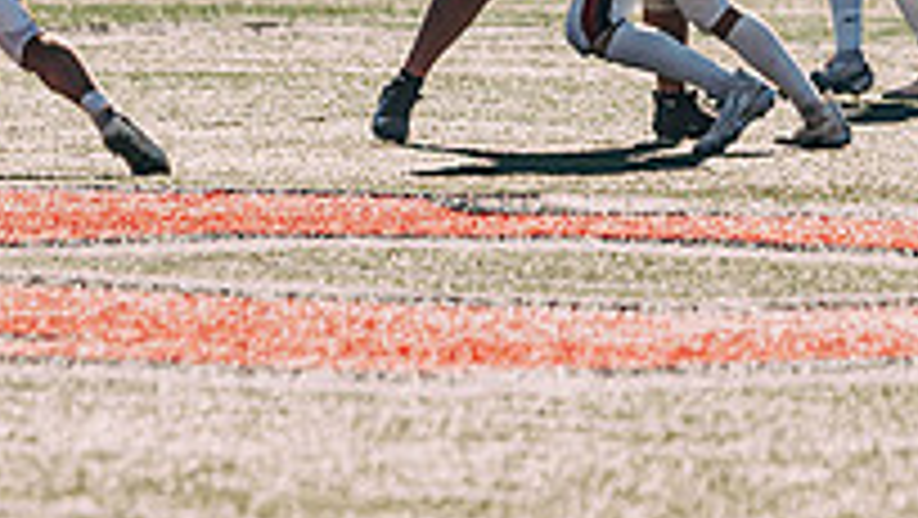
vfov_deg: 1.7
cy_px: -241
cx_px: 581
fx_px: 17413
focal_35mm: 715
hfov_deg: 3.0
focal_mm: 185
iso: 250
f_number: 3.2
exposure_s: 1/2500
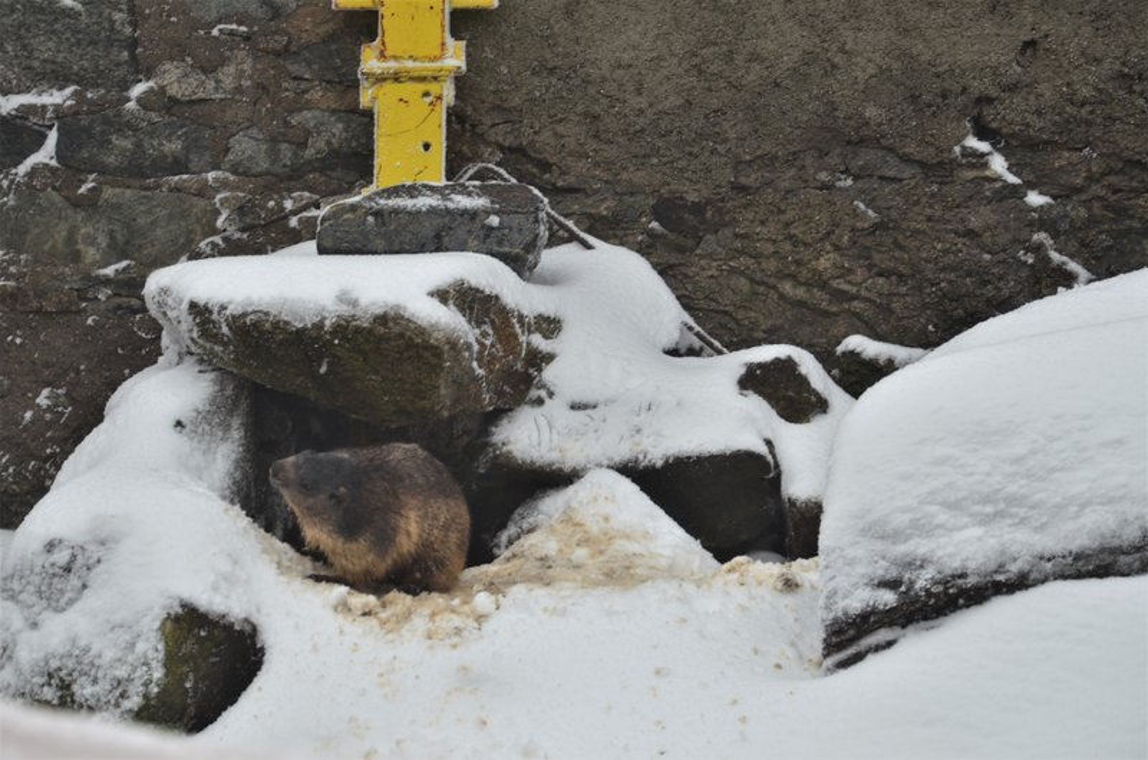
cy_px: 380
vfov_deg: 17.4
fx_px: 2482
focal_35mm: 78
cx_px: 574
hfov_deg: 26.0
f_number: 9
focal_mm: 52
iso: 320
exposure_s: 1/125
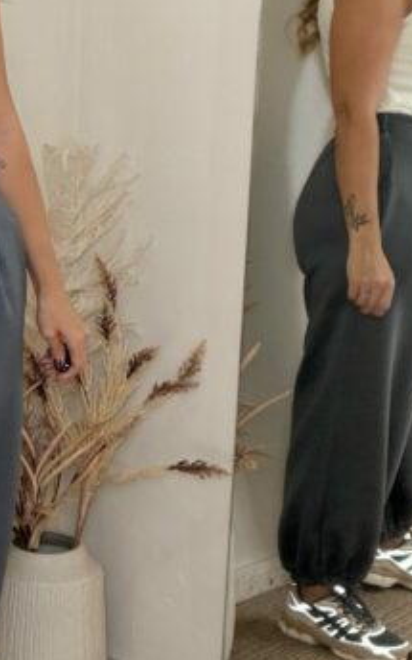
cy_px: 207
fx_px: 1329
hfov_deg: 16.6
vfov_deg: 27.6
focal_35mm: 74
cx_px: -123
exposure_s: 1/60
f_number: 1.9
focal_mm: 2.71
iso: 100
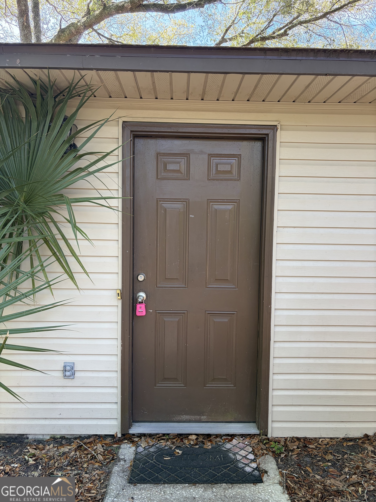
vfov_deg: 67.3
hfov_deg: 53.1
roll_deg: -0.5
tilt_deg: -2.8
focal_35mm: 26
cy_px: 251
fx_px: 377
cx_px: 188
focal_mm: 5.96
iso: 64
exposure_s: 1/198
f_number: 1.6
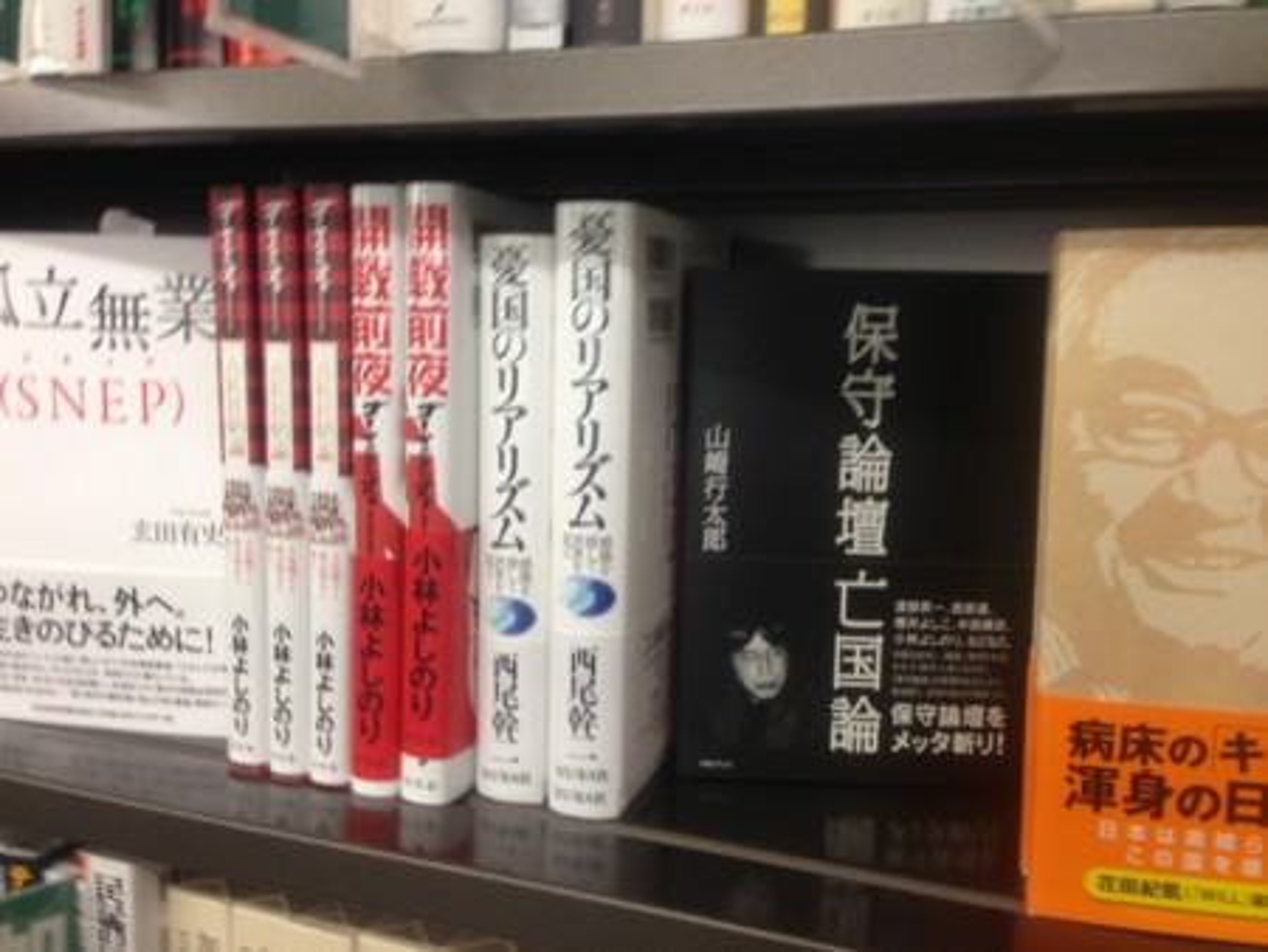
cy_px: 476
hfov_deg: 55.3
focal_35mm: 33
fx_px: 1209
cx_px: 634
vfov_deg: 43.0
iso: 50
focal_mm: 4.13
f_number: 2.4
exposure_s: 1/24
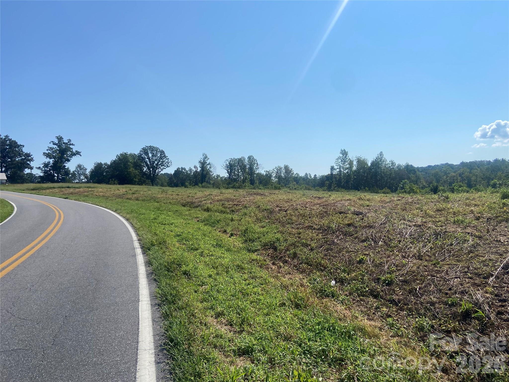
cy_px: 191
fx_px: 382
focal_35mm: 26
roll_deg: +2.1
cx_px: 254
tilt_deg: +1.0
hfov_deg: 67.3
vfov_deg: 53.1
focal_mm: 4.25
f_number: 1.8
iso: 32
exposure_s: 1/6757
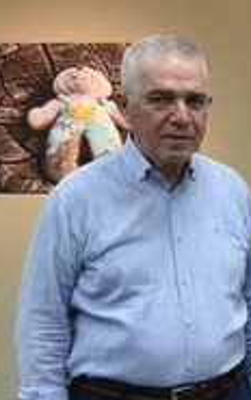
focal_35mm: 154
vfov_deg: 13.5
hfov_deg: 7.5
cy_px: 325
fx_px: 1682
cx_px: 749
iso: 2000
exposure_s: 1/160
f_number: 4.5
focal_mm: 35
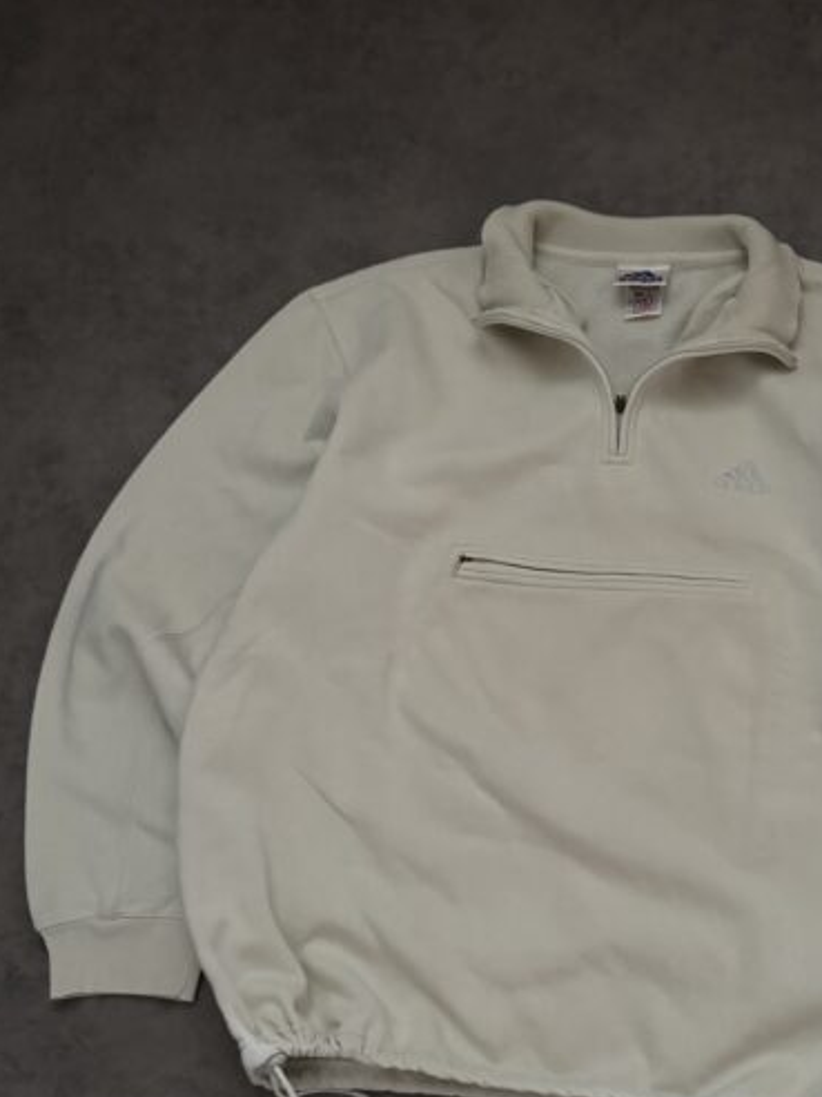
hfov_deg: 36.0
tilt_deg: -75.1
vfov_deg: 47.1
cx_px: 619
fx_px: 1235
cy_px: 731
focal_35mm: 39
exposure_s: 1/32
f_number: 1.78
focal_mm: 6.76
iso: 1000
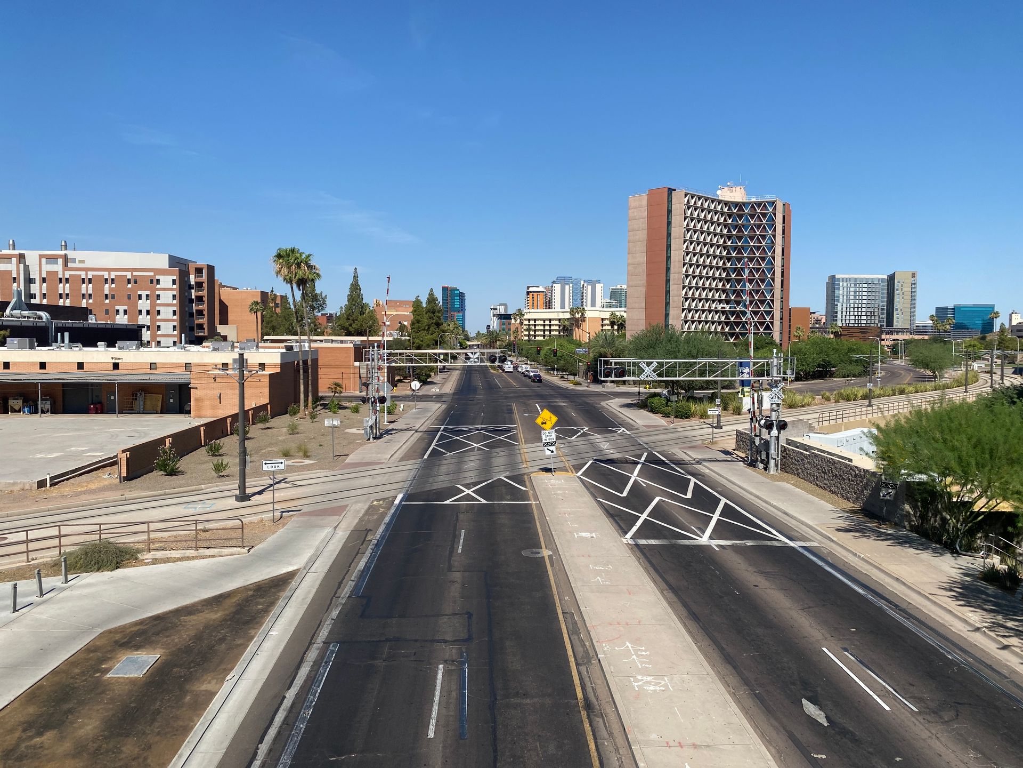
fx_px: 768
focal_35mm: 26
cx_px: 512
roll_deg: -0.5
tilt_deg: -4.3
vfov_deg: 53.1
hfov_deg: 67.3
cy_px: 384
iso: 32
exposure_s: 1/3984
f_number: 1.8
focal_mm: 4.25
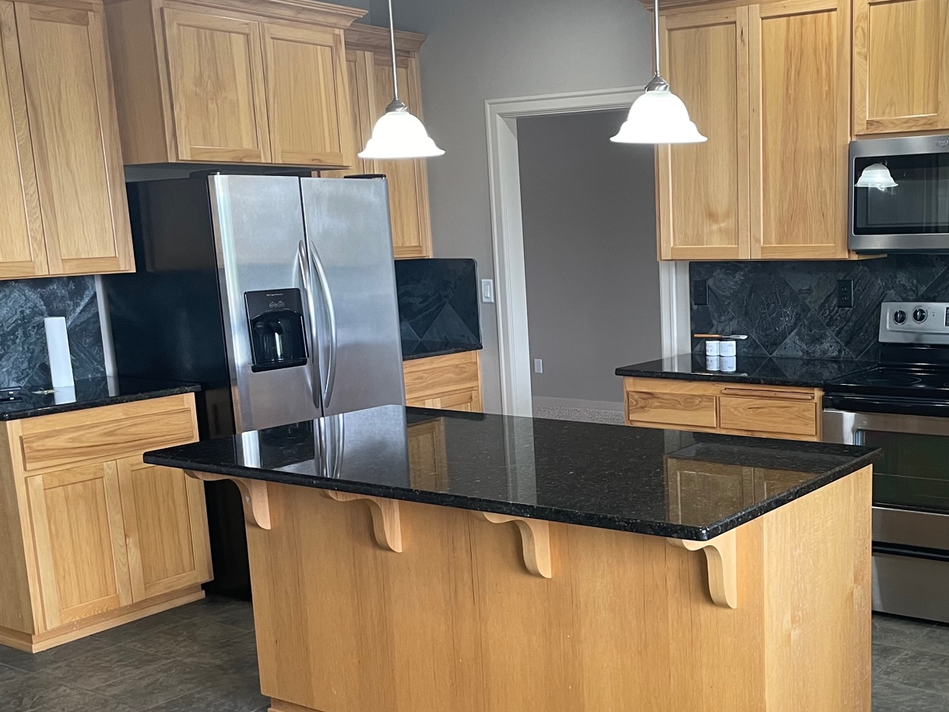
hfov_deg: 42.6
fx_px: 1179
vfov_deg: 33.4
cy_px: 443
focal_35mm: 43
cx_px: 703
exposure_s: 1/60
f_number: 1.6
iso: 125
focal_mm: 4.2
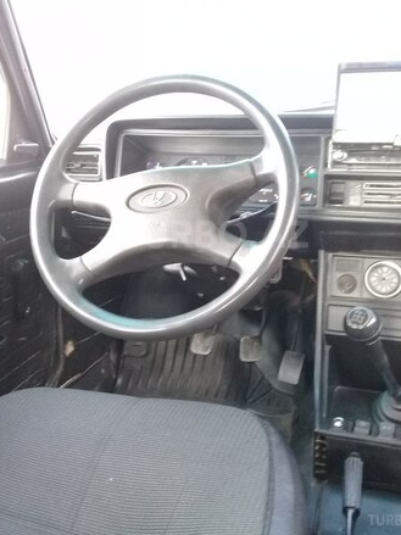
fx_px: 541
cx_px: 215
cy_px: 234
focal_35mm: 35
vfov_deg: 52.5
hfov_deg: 40.7
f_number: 2.2
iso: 160
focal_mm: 3.3
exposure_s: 1/33
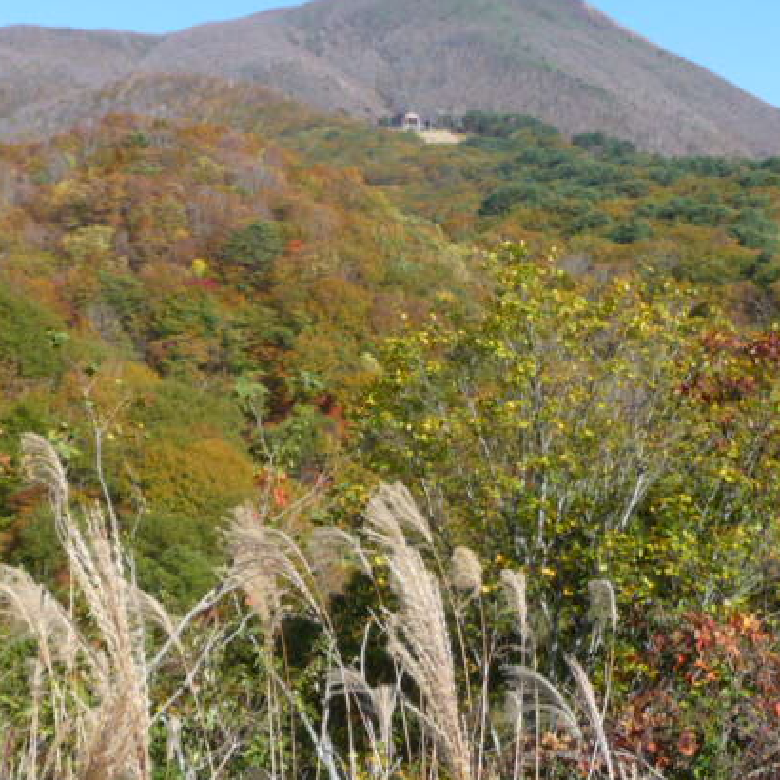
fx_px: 1759
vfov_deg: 25.0
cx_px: 344
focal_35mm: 69
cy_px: 331
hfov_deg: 25.0
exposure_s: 1/500
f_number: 3.4
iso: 100
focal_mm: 5
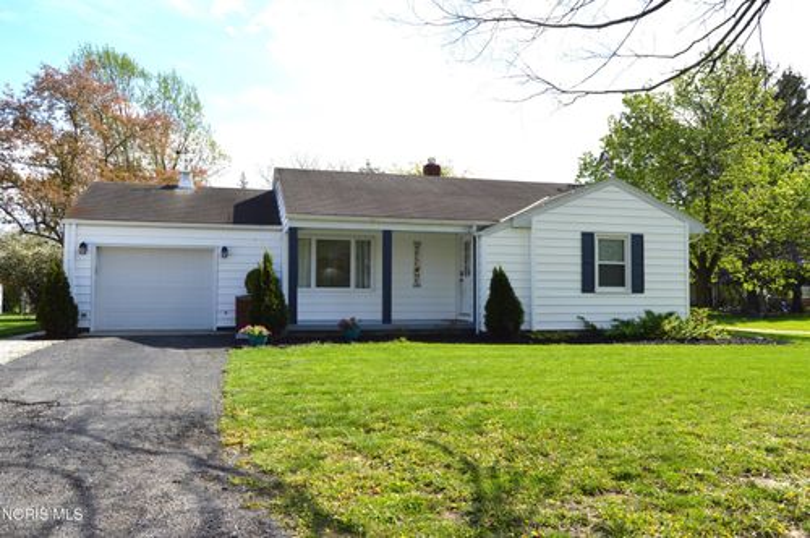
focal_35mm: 27
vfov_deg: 47.8
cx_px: 405
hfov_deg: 67.4
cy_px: 269
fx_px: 607
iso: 100
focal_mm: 18
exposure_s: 1/250
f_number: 8
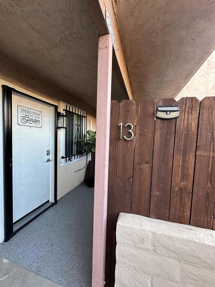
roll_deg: -2.3
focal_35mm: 14
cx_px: 108
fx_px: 116
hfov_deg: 85.7
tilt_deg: -1.0
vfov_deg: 102.1
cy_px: 144
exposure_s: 1/99
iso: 125
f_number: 2.2
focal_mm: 2.22
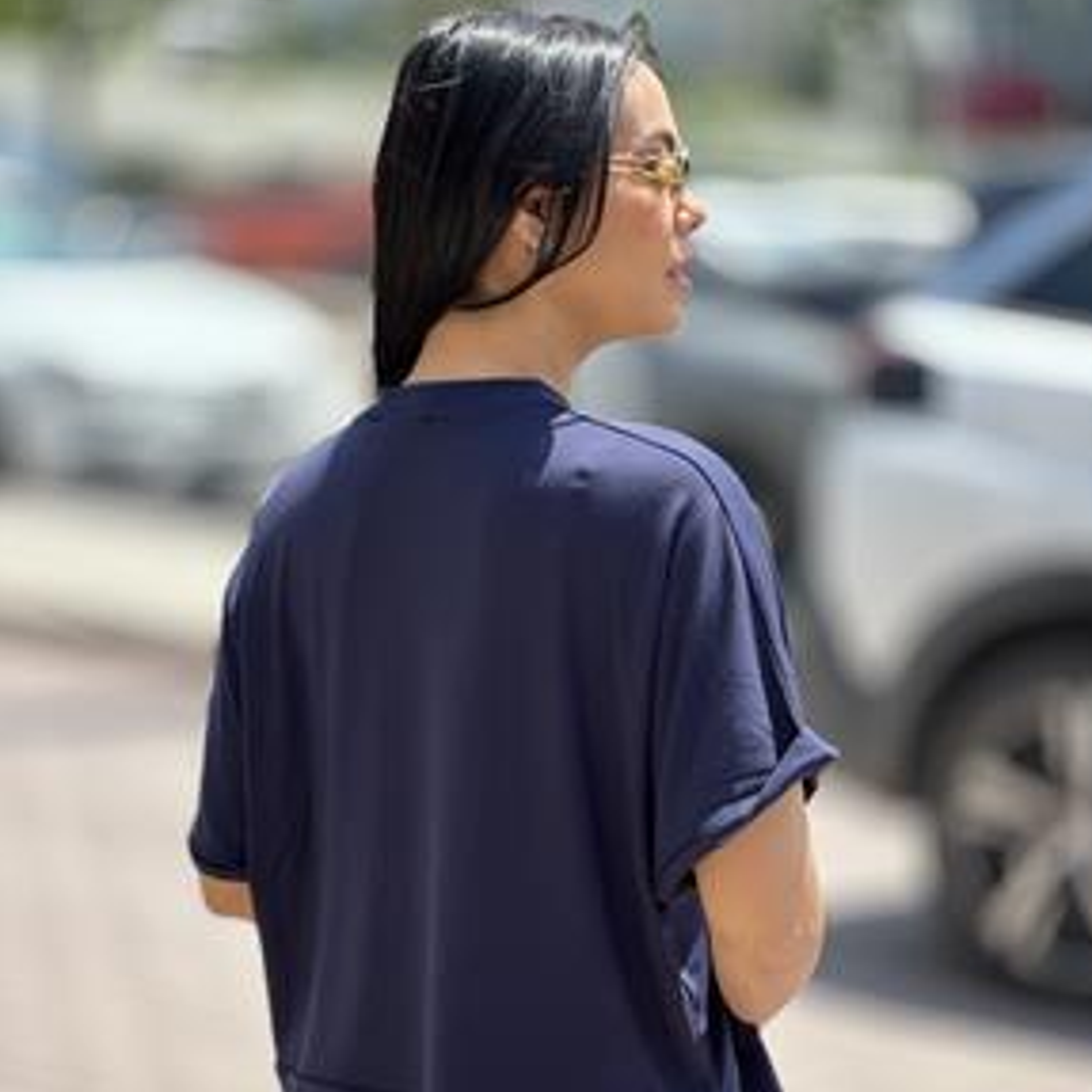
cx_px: 521
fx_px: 3498
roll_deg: -0.5
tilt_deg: -6.0
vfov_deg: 17.7
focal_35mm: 98
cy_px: 664
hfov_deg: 17.7
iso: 25
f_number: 2.8
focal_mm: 9
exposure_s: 1/308
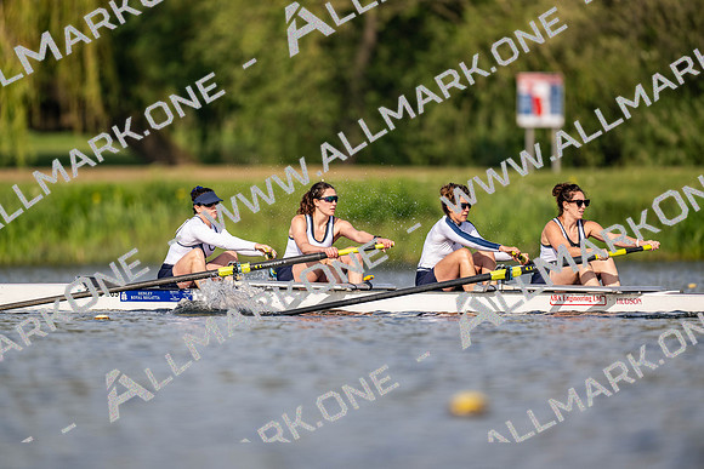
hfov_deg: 3.4
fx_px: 11736
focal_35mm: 600
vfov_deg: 2.3
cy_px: 234
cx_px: 352
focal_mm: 600
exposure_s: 1/2500
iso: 280
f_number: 4
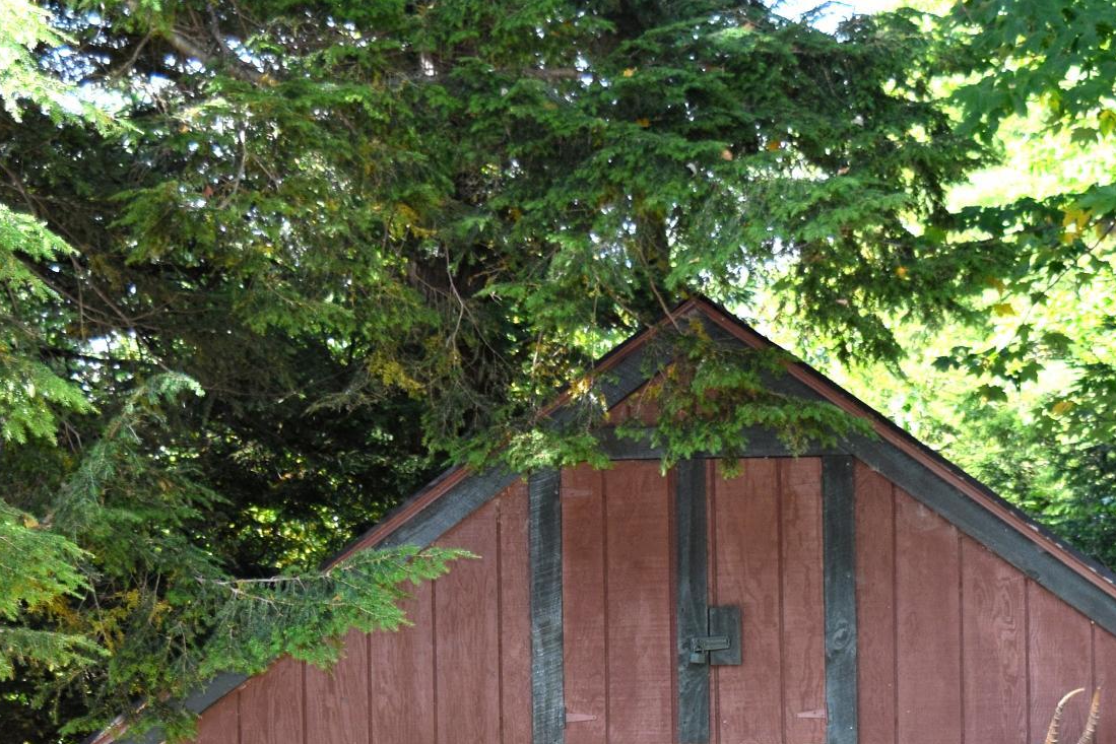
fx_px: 4061
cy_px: 1014
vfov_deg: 10.2
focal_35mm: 131
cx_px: 620
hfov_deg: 15.6
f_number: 5.6
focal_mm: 32
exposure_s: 1/125
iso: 250
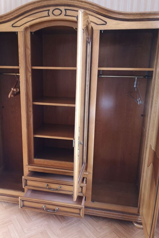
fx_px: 192
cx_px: 68
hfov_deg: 44.8
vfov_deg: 63.7
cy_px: 119
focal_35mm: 29
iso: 125
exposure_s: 1/33.3
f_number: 1.8
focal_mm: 3.95
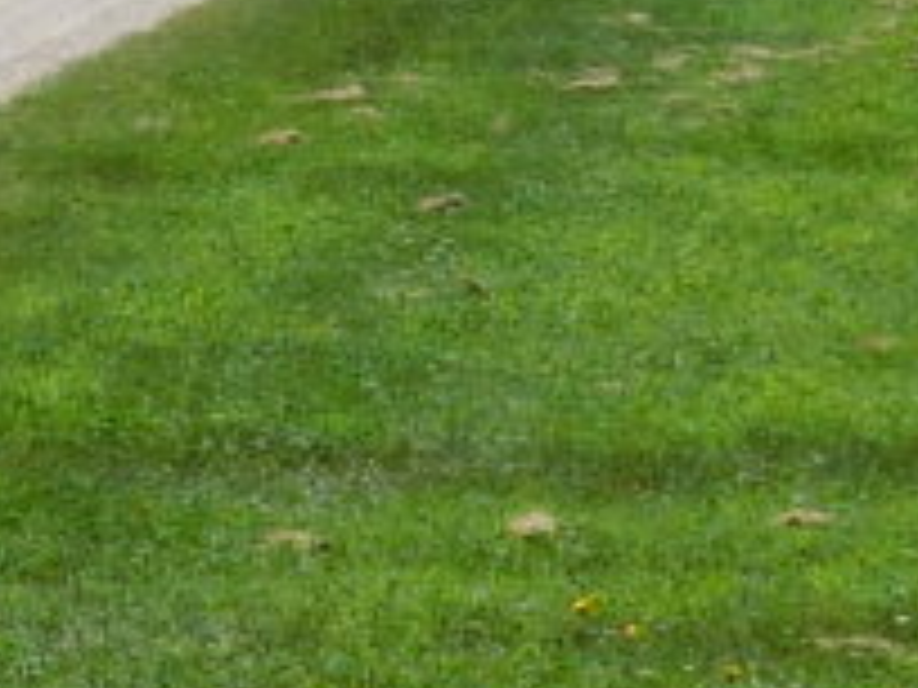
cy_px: -342
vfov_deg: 5.2
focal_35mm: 283
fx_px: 7505
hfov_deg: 6.4
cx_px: -1742
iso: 125
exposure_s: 1/1500
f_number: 3.6
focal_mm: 7.1
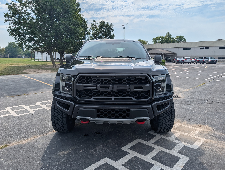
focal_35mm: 24
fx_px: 156
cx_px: 112
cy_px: 85
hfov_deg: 71.5
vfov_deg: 56.9
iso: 21
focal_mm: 6.9
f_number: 1.68
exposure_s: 1/19608
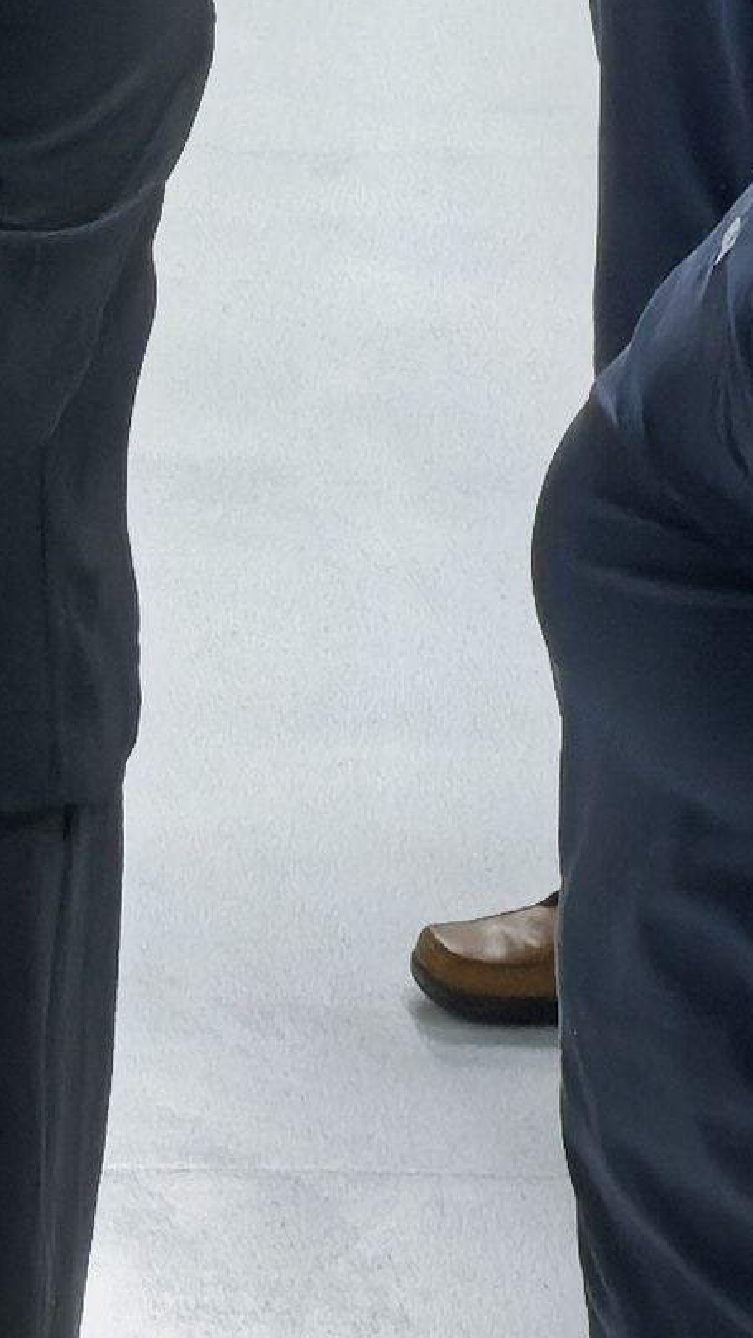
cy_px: -774
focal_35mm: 149
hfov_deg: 7.8
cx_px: -773
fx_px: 5289
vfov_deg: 13.4
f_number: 4
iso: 320
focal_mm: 6.98
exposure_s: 1/50
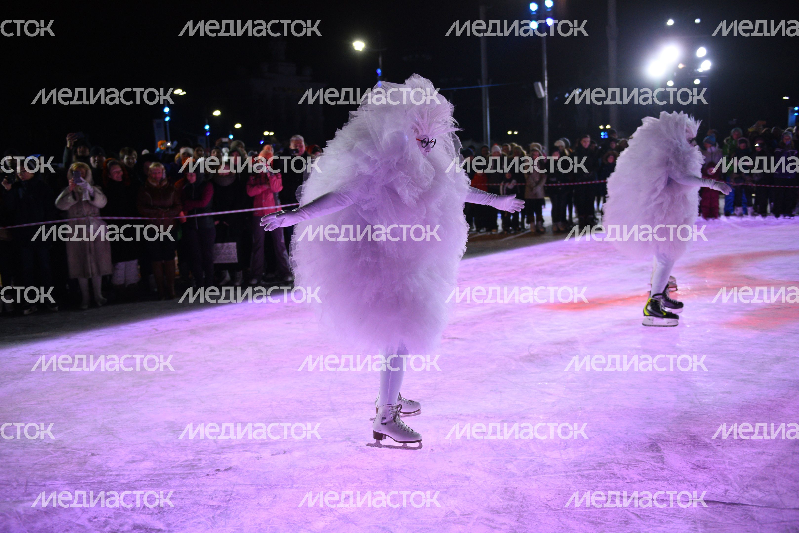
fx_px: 777
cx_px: 400
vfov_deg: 37.9
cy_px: 266
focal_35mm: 35
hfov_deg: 54.4
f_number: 2.8
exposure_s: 1/800
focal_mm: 35
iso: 2000
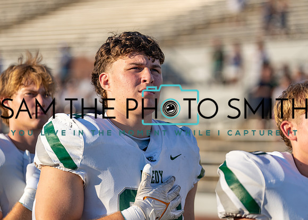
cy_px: 110
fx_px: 1127
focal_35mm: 129
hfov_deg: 15.6
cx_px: 154
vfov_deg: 11.1
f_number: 2.8
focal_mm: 123
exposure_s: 1/1600
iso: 100
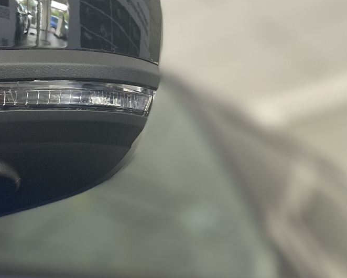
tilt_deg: +25.1
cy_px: 79
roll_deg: +0.3
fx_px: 709
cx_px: -109
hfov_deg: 24.0
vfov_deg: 22.0
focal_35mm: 69
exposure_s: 1/79
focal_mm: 4.2
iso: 125
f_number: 1.6
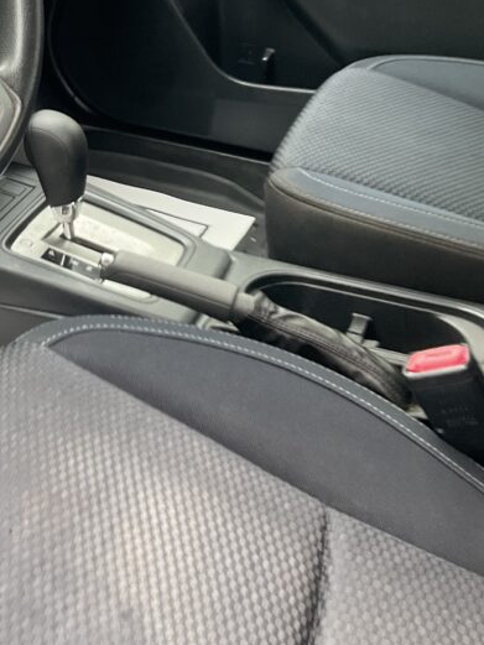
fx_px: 1062
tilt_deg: -24.7
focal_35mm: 57
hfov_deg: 24.8
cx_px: 30
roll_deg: -0.7
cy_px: 155
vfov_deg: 33.1
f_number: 1.8
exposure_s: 1/60
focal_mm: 3
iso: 50
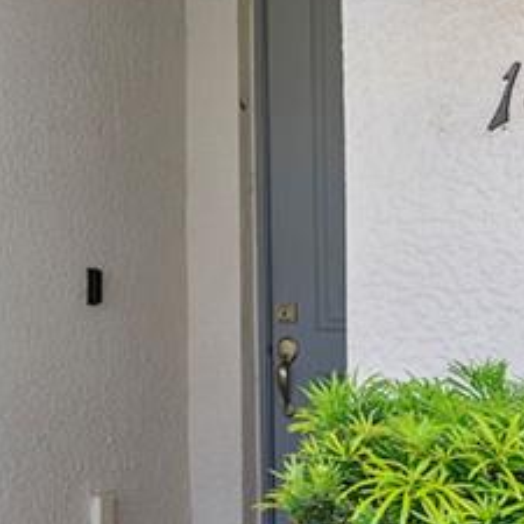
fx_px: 1062
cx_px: -286
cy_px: 277
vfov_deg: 27.7
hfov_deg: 22.3
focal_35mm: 62
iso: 200
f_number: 8
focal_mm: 16
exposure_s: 1/250
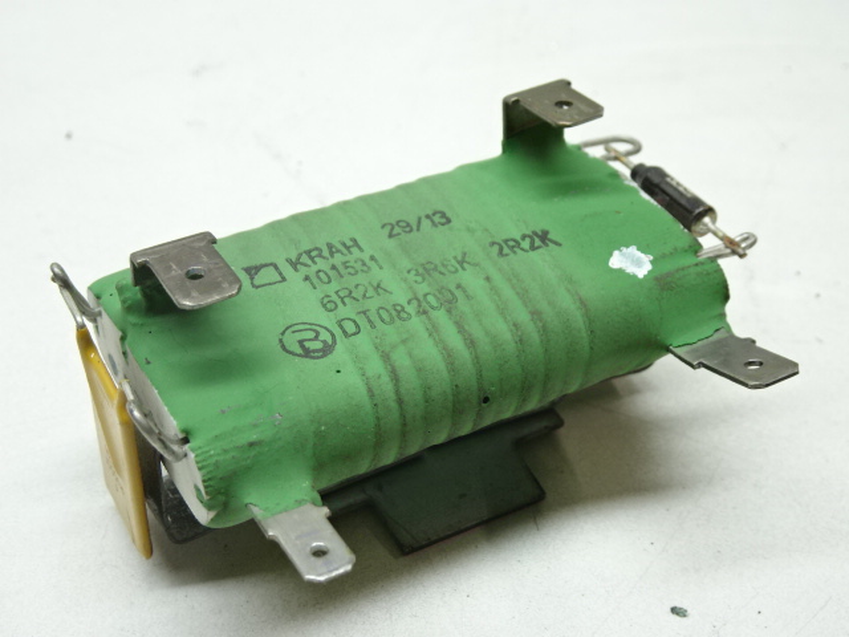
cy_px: 318
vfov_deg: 25.2
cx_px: 424
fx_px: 1423
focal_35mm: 58
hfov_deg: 33.2
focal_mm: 9.87
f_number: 4.5
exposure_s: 1/60
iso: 200
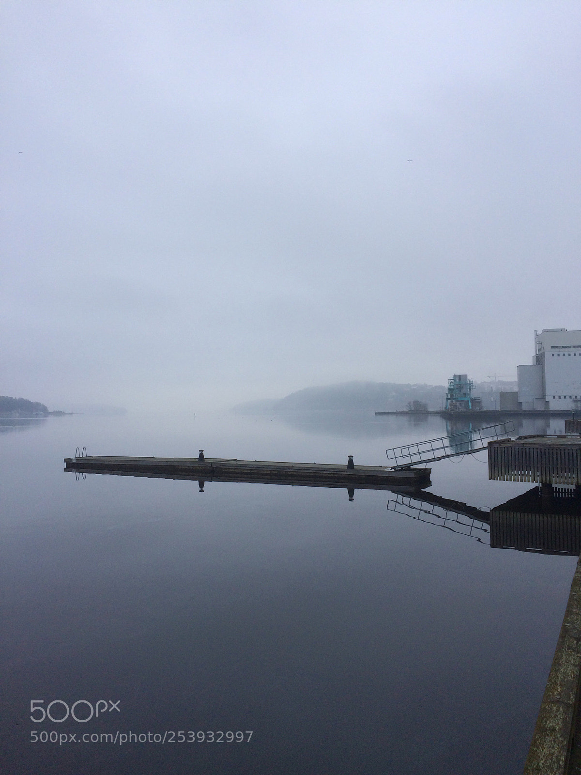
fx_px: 649
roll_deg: +0.7
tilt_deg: +2.1
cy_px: 388
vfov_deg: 61.7
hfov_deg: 48.2
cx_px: 290
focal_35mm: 29
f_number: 2.2
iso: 32
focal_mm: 4.15
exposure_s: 1/641
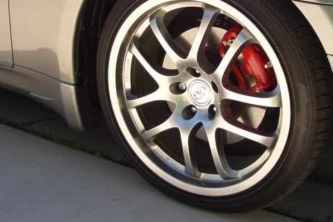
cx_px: 206
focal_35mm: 57
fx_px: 527
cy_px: 65
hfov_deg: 34.9
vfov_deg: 23.6
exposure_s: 1/320
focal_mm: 6.8
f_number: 2.8
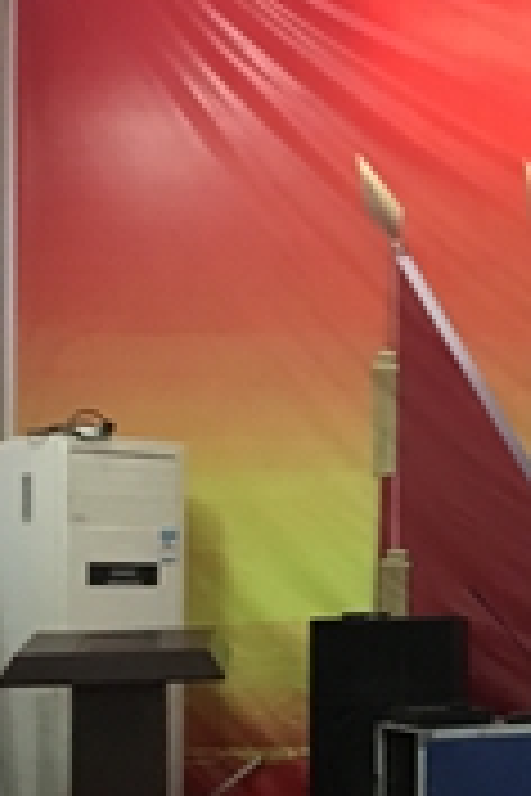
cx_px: 882
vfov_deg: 23.9
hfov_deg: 14.6
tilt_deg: +4.3
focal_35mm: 85
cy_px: 497
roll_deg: +1.1
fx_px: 1880
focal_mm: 4.15
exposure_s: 1/17
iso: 250
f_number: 2.2
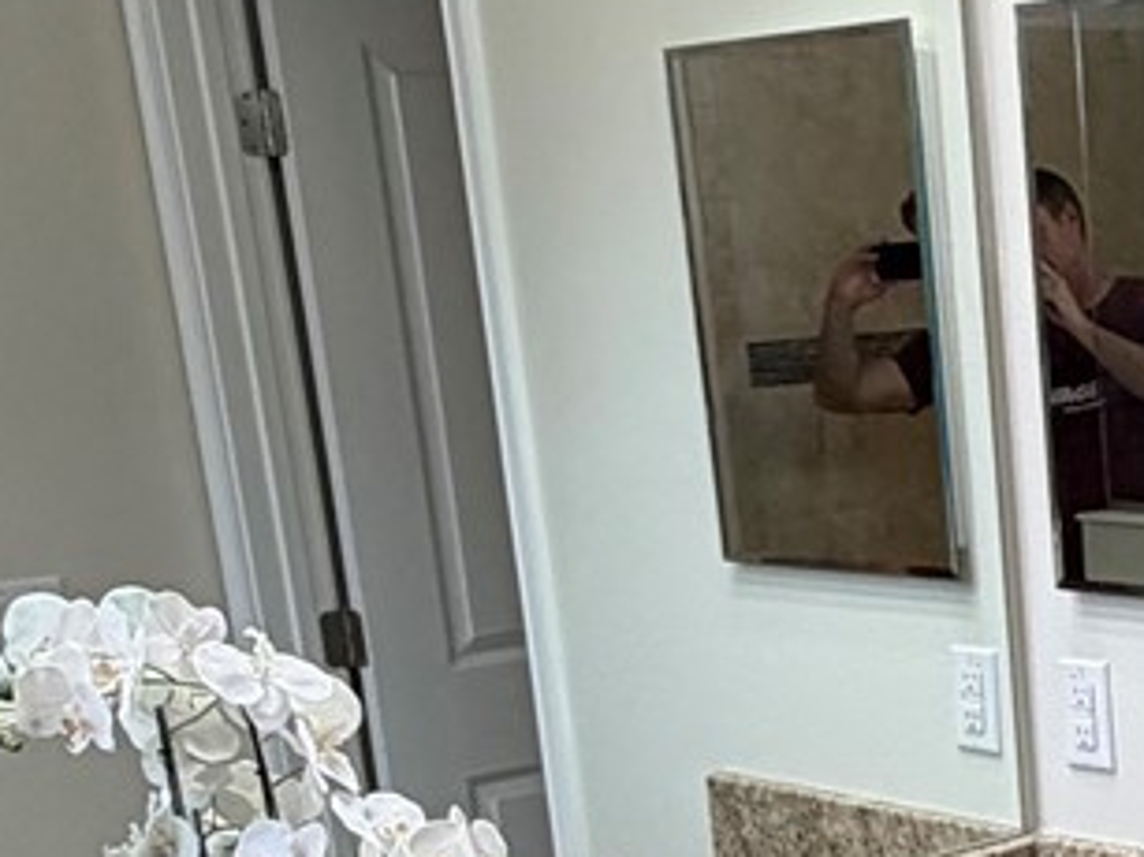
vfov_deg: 19.0
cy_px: 1051
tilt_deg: -18.4
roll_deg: +2.7
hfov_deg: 24.2
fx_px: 2412
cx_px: 1375
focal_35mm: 73
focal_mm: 2.22
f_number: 2.2
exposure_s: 1/120
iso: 160
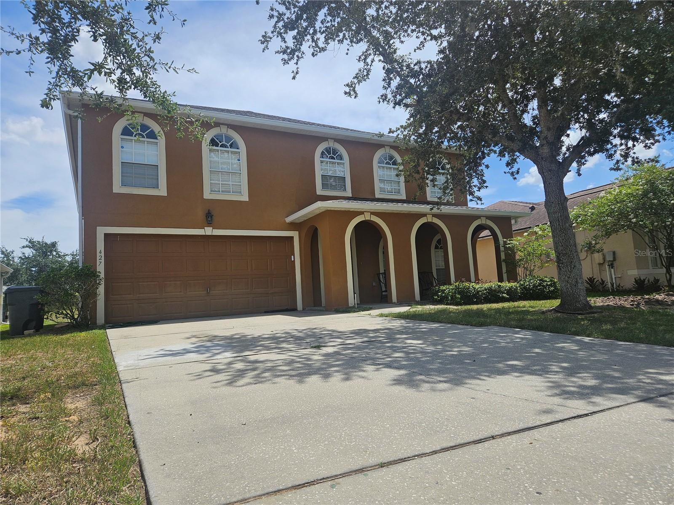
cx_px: 337
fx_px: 448
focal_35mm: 23
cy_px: 252
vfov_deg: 58.9
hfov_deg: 73.9
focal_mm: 5.4
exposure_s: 1/2352
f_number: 1.8
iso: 25
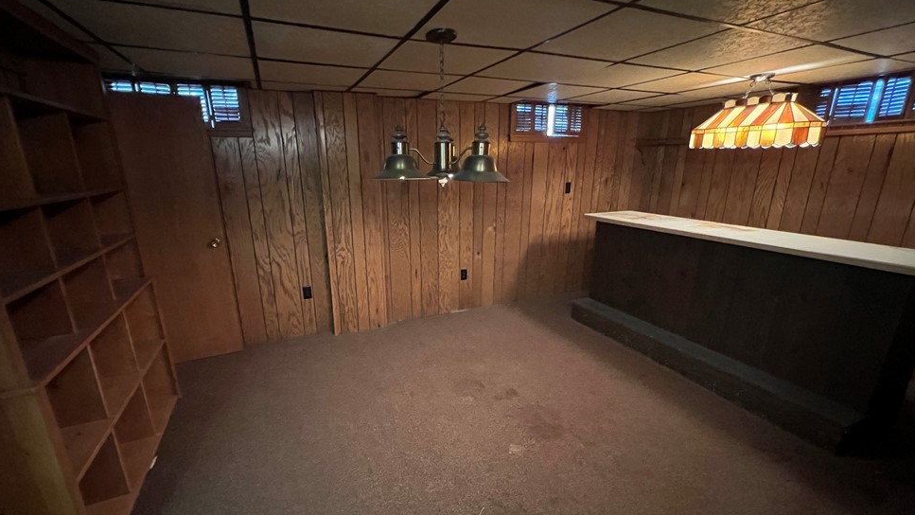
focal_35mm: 15
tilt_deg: -14.8
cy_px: 275
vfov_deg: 70.5
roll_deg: +0.2
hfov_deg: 103.0
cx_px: 443
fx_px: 364
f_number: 1.8
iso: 1250
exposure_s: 1/30
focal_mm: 1.57
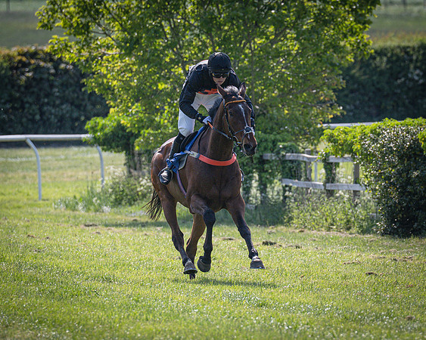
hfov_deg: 4.1
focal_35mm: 469
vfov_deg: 3.3
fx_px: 5906
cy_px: 137
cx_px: 215
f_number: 4
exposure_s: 1/3200
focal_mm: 200
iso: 400
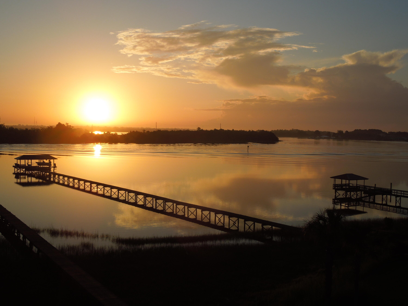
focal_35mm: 43
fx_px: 507
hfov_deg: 43.9
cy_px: 153
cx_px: 204
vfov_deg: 33.6
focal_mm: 7.8
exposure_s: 1/1000
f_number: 3.9
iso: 100
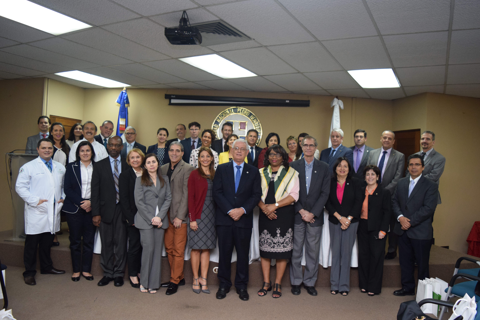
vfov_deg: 47.9
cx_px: 240
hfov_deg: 67.4
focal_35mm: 27
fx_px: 360
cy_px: 160
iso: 1800
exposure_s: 1/200
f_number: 4
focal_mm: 18
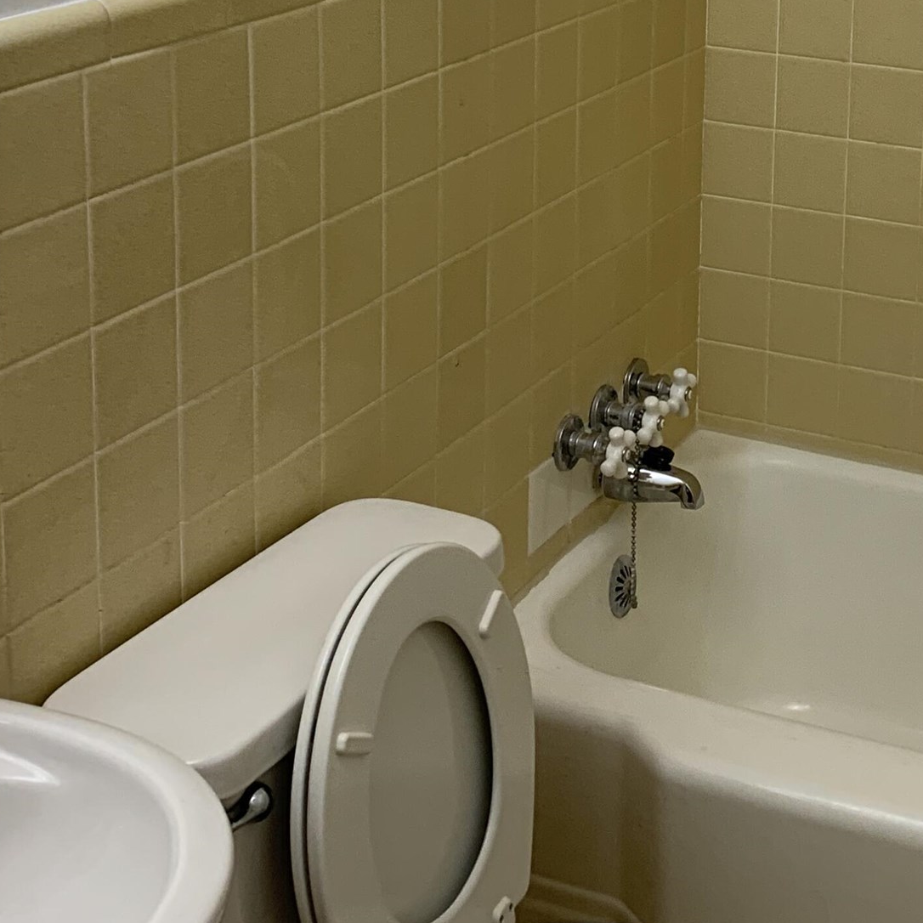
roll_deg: -1.3
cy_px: 22
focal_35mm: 65
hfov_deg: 25.9
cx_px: 783
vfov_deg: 25.3
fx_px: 1961
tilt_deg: -11.1
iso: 80
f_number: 1.8
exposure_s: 1/120
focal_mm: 4.25
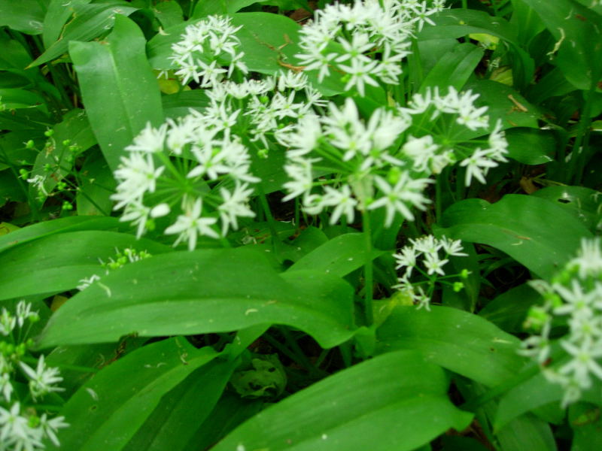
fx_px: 661
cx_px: 301
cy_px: 226
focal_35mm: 38
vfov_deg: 37.7
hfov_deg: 49.0
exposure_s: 1/15.1
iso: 200
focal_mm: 7.8
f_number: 2.8
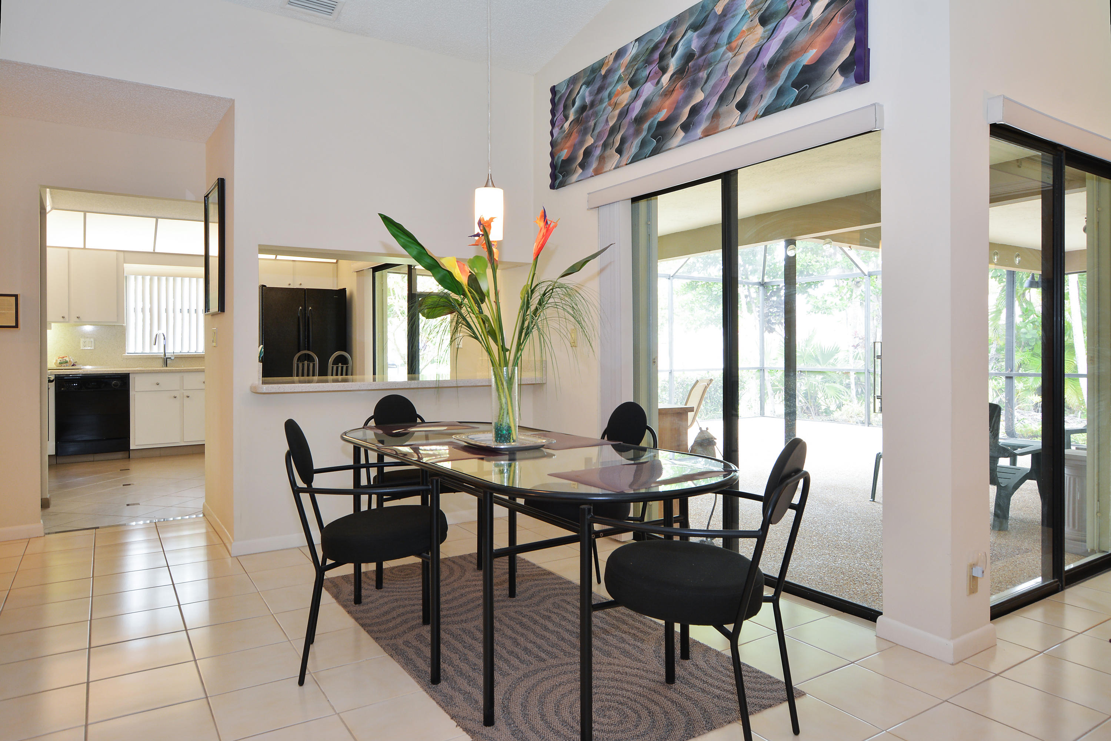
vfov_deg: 56.1
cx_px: 556
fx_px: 694
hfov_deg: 77.3
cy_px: 370
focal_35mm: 22
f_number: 8
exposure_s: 1/2.5
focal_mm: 15
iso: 200
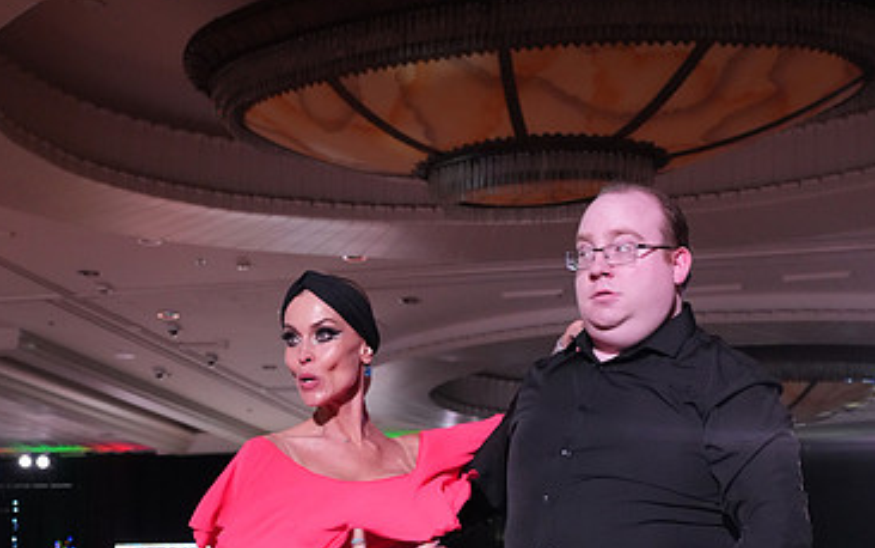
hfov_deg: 32.5
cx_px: 451
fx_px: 1503
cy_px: 658
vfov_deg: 19.4
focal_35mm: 63
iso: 5000
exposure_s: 1/320
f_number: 5.6
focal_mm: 39
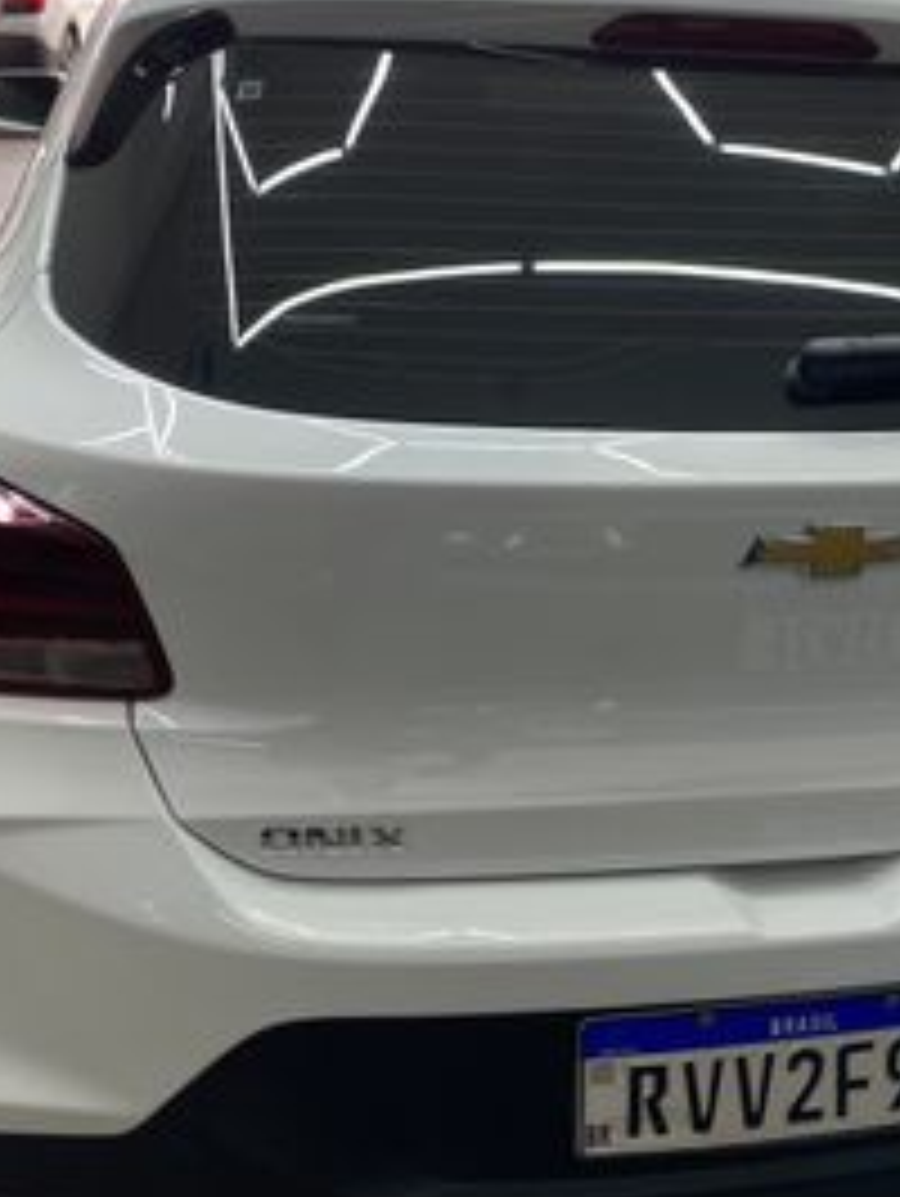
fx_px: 1592
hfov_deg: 31.0
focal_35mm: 46
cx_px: 670
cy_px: 459
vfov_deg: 41.0
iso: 80
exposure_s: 1/120
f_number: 1.8
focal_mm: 4.25
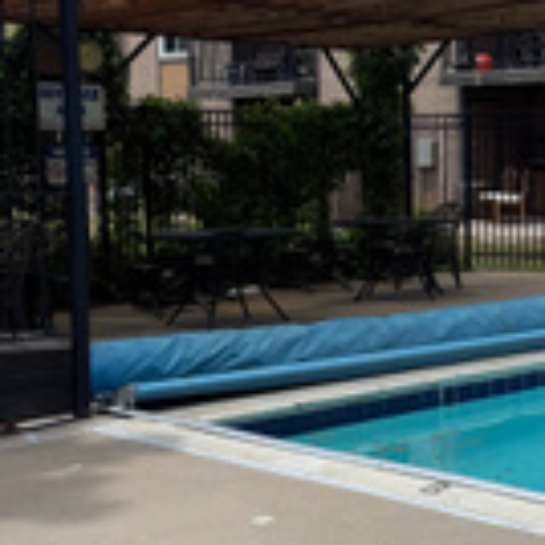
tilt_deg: -4.5
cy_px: 281
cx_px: 423
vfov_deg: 22.8
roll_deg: +0.8
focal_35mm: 76
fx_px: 1354
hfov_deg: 22.5
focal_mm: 6.76
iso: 80
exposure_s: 1/4405
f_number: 1.78
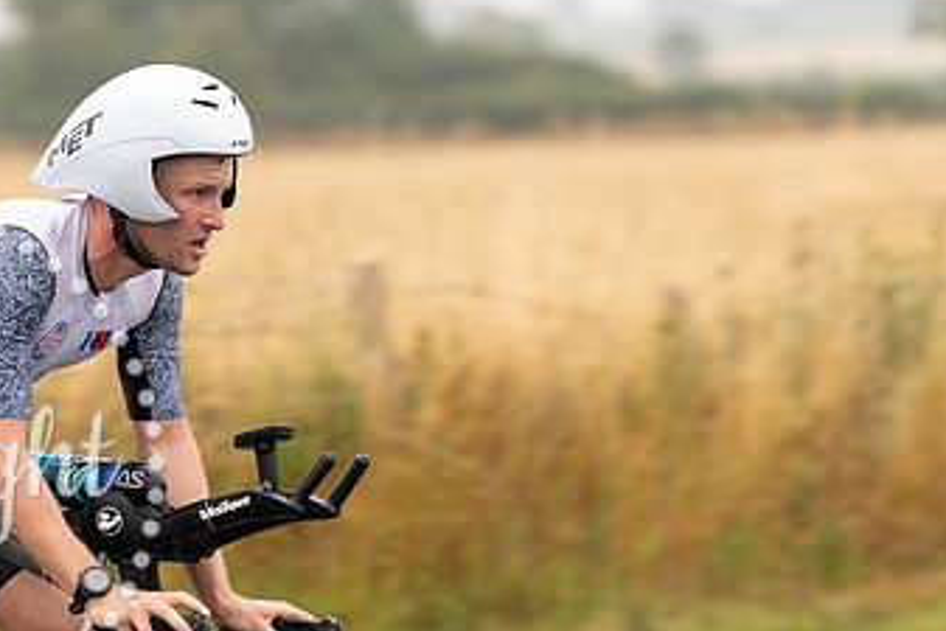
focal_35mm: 236
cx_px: 337
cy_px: 324
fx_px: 6204
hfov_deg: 8.7
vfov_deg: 5.8
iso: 250
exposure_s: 1/400
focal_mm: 137
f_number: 3.2
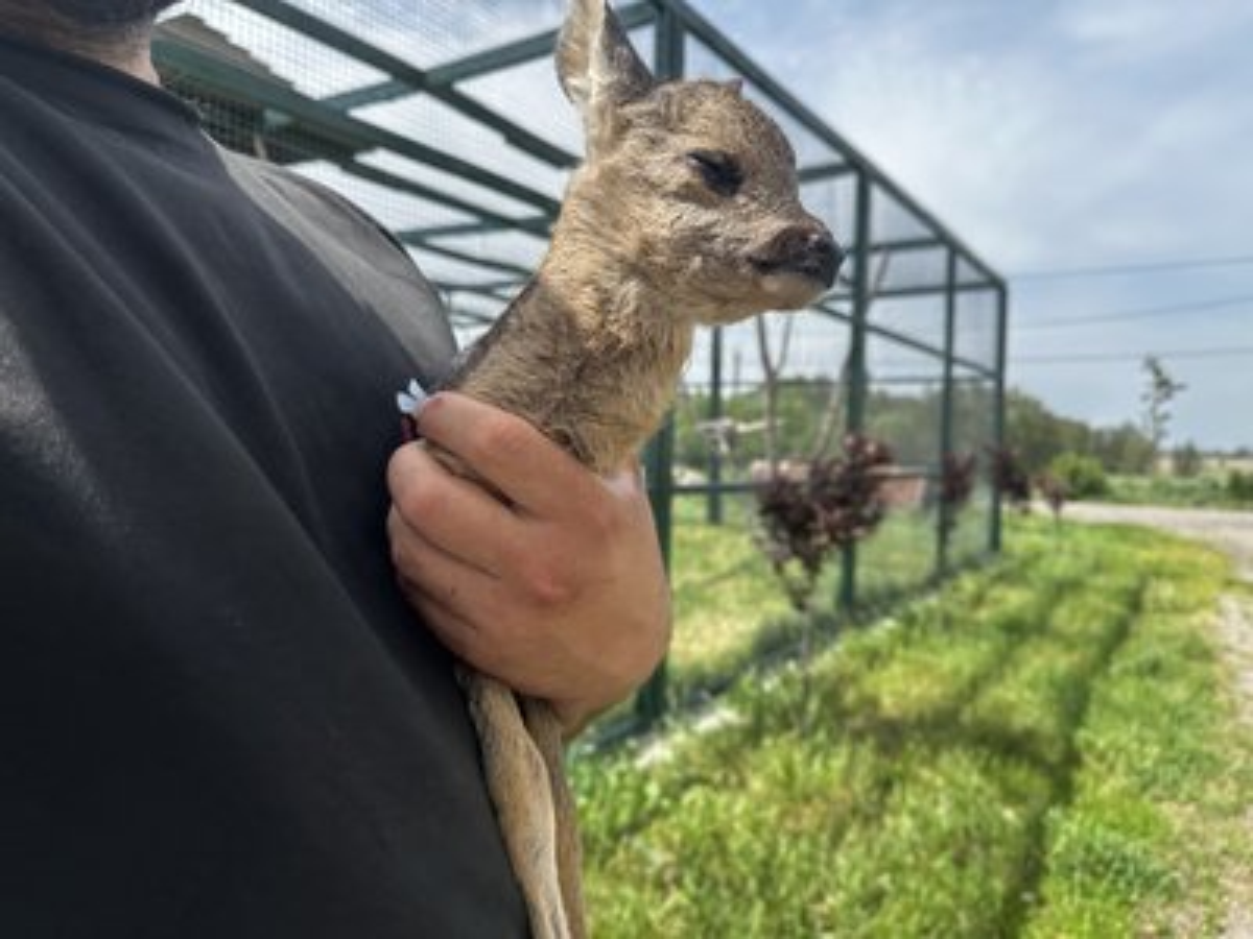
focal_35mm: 24
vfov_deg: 56.8
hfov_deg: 71.6
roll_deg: -2.9
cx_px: 626
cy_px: 470
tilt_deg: -1.0
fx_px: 869
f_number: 1.78
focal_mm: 6.86
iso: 80
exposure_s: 1/1949
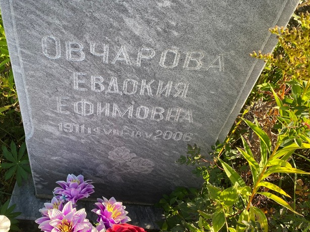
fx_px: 304
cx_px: 113
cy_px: 103
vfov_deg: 41.7
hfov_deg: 53.3
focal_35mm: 34
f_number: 1.8
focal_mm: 4.25
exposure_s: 1/374
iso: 32
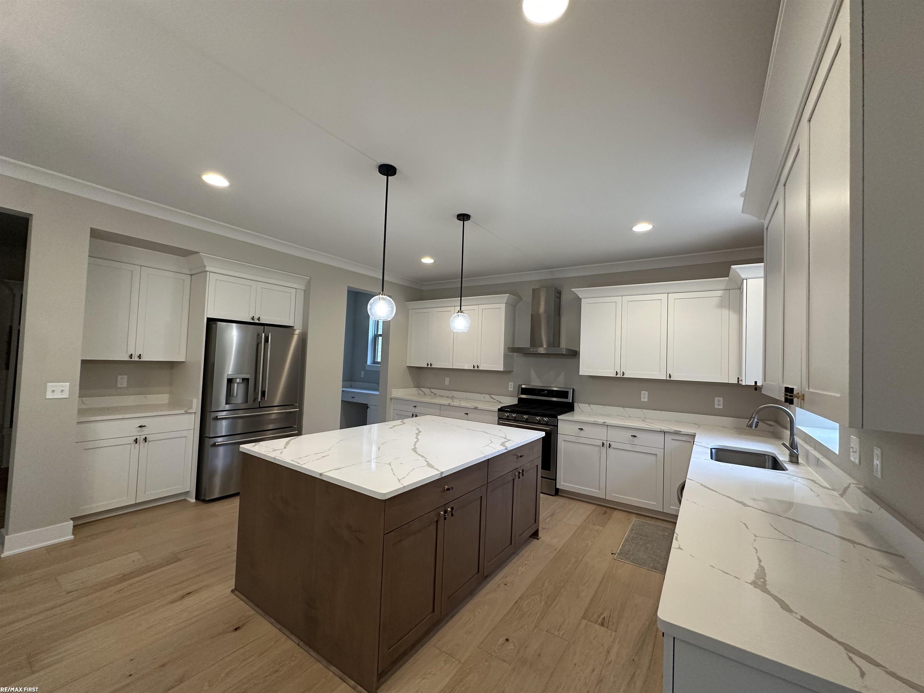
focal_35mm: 14
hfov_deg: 102.1
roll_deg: -2.5
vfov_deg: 85.7
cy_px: 346
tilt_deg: +2.4
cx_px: 462
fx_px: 374
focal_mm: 2.22
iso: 250
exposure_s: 1/120
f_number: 2.2
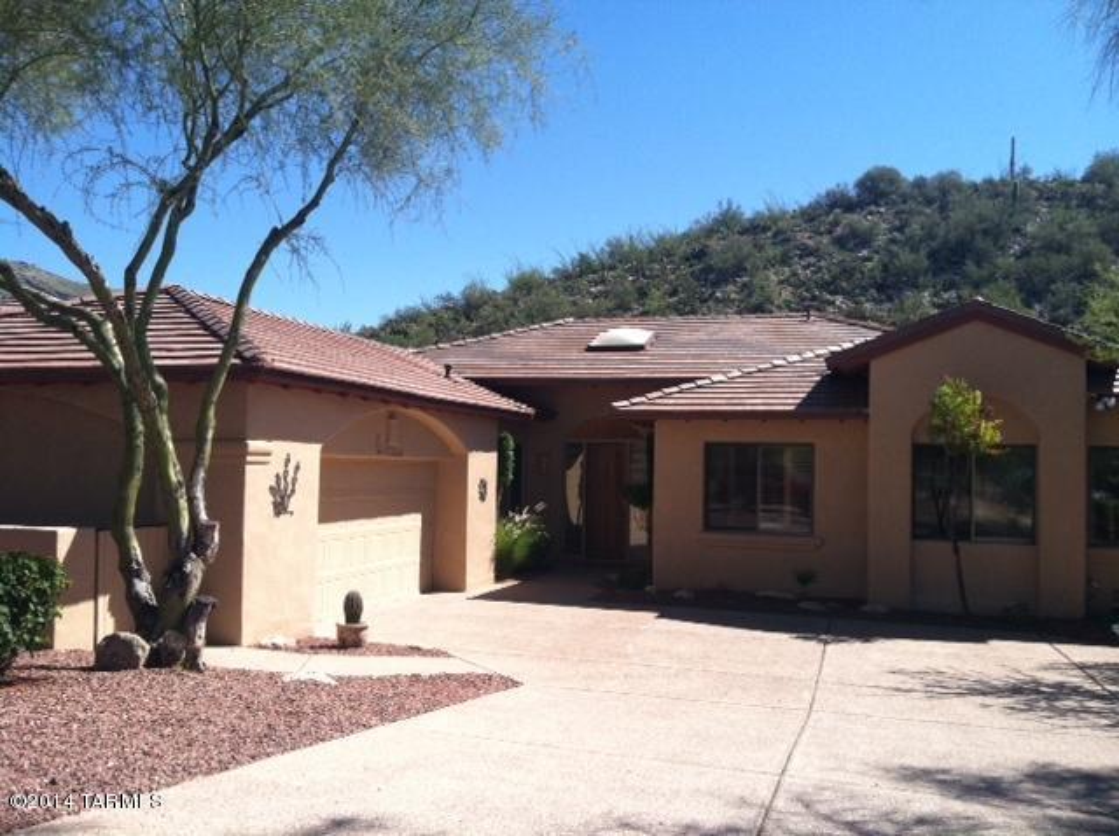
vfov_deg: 40.6
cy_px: 418
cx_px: 560
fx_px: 1130
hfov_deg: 52.7
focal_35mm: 35
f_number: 2.8
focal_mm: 3.85
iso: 80
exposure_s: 1/1111
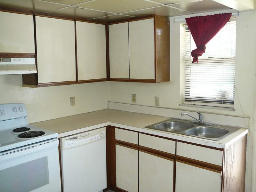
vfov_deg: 40.7
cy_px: 96
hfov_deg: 52.6
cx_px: 128
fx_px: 259
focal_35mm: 35
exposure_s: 1/50
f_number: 2.8
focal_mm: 5.2
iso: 100
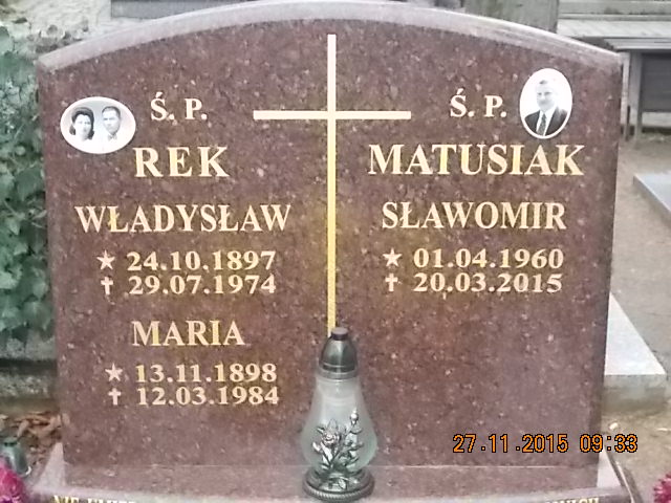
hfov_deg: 29.4
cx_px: 336
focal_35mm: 66
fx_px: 1279
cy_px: 252
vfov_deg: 22.3
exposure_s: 1/60
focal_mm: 11.8
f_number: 5.3
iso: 800
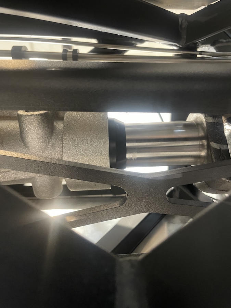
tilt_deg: +64.2
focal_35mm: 26
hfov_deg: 53.1
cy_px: 154
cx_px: 116
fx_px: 231
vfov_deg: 67.3
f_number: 1.6
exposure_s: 1/30
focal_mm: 4.2
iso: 640
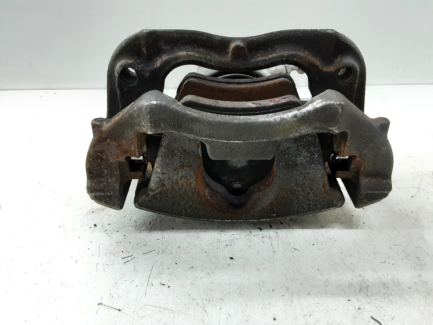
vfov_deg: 51.4
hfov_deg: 65.3
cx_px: 216
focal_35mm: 27
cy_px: 162
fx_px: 338
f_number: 1.9
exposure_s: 1/25
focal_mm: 2.91
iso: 160
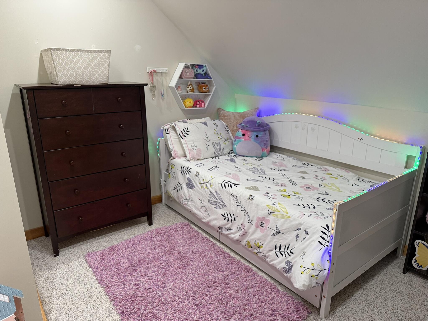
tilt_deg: -16.0
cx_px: 214
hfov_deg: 71.6
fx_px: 297
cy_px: 160
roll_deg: -0.4
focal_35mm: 24
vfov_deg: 56.8
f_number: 1.78
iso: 200
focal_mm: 6.76
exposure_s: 1/60
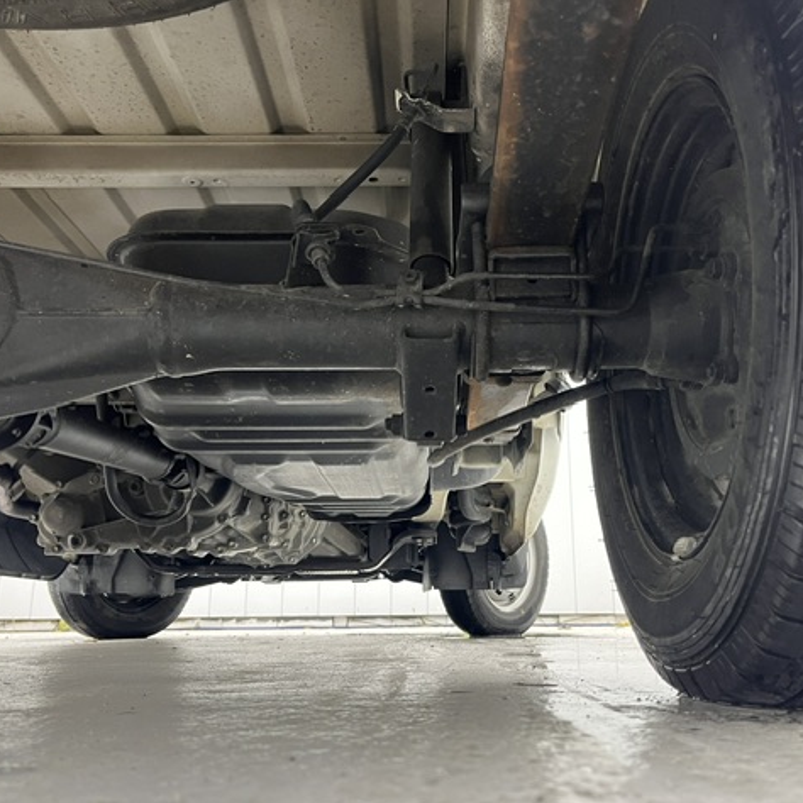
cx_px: 439
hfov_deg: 52.5
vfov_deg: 52.5
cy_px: 403
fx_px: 814
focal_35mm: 31
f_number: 1.6
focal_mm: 5.1
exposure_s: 1/50
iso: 250
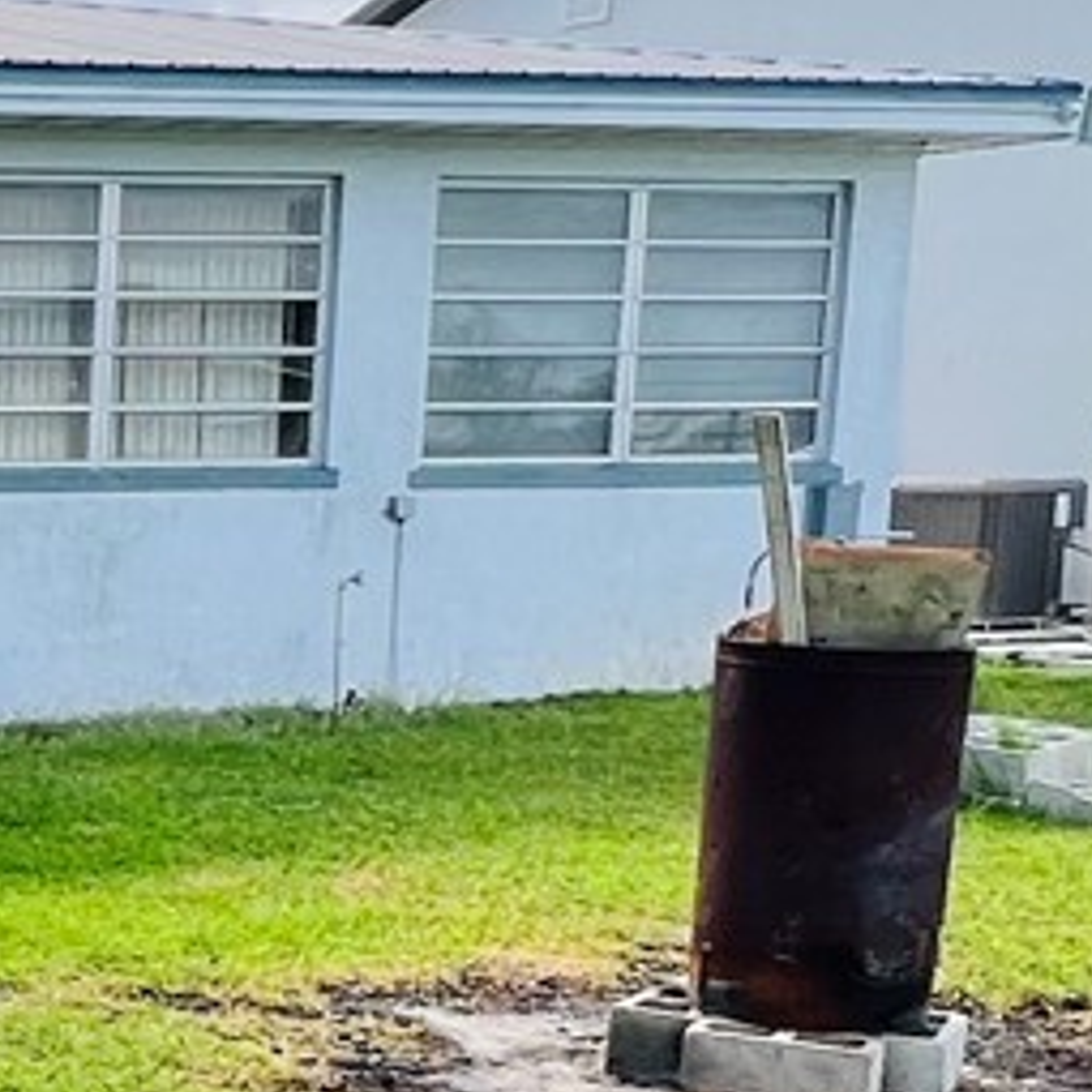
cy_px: 878
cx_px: -942
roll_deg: +0.7
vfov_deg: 23.6
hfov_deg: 18.2
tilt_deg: -8.5
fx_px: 2570
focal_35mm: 72
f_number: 1.8
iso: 32
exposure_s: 1/490
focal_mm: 1.57
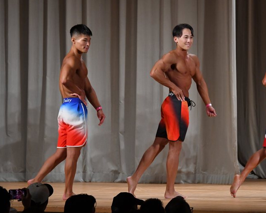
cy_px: 105
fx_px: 2022
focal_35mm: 257
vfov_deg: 6.0
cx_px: 133
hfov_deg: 7.5
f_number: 5.6
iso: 3200
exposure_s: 1/400
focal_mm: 150
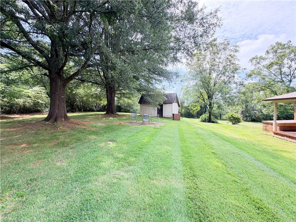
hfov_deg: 102.1
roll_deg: -0.5
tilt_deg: -2.3
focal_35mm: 14
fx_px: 120
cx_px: 148
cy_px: 111
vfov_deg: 85.7
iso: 64
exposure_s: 1/164
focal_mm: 2.22
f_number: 2.2
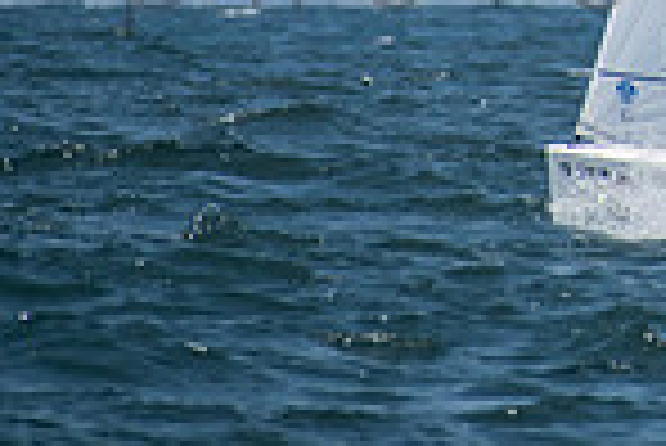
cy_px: -367
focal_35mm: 1586
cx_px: 1125
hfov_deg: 1.3
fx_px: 29369
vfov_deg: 0.9
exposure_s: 1/1600
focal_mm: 270
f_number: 8
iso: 400
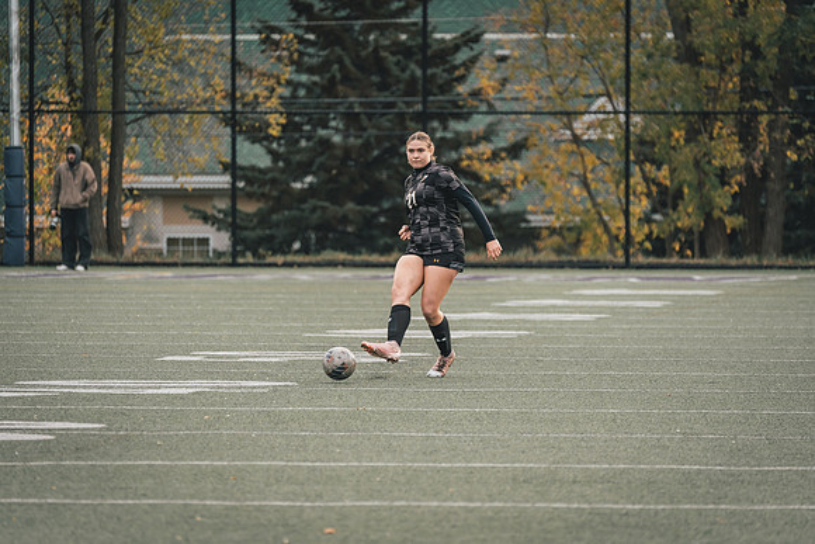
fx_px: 7748
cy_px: 272
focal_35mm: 342
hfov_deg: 6.0
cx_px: 409
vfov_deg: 4.0
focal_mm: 333
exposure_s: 1/800
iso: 800
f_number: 6.3
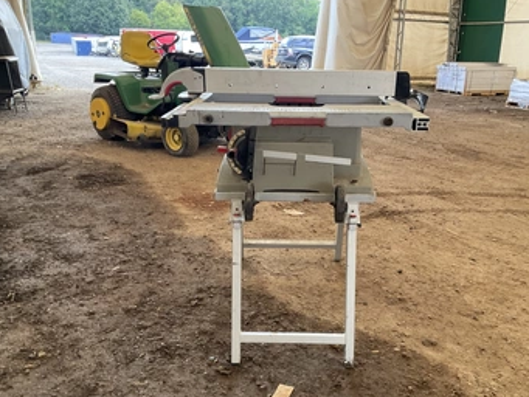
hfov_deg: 53.9
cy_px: 230
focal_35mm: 34
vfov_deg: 41.7
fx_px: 520
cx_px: 281
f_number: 1.8
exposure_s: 1/122
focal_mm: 3
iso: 64
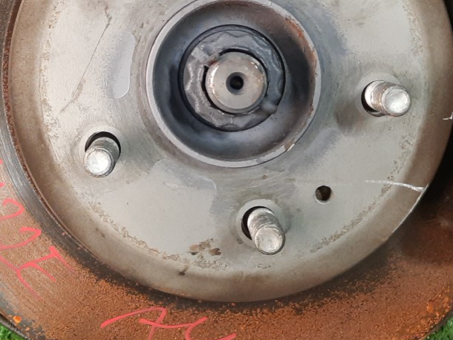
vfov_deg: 24.2
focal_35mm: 59
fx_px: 772
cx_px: 165
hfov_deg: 32.5
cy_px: 45
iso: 290
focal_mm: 4.6
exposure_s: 1/33
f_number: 2
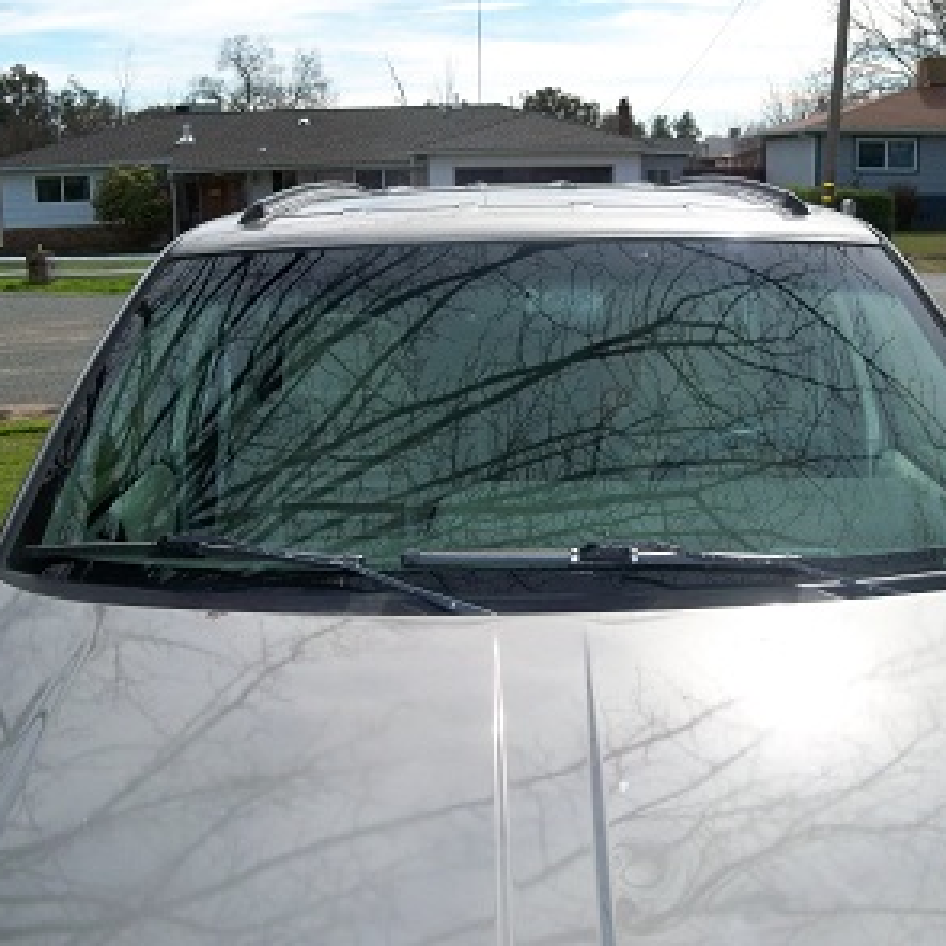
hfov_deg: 40.0
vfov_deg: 40.0
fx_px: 1299
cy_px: 478
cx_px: 503
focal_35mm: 42
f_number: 3.5
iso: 200
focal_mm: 6.2
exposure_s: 1/1600
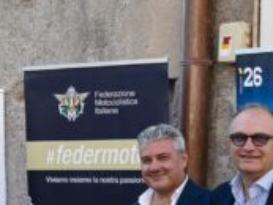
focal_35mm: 155
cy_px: 147
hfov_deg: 12.5
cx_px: -35
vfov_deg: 9.6
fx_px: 1223
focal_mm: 30
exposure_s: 1/250
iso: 200
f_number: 4.5
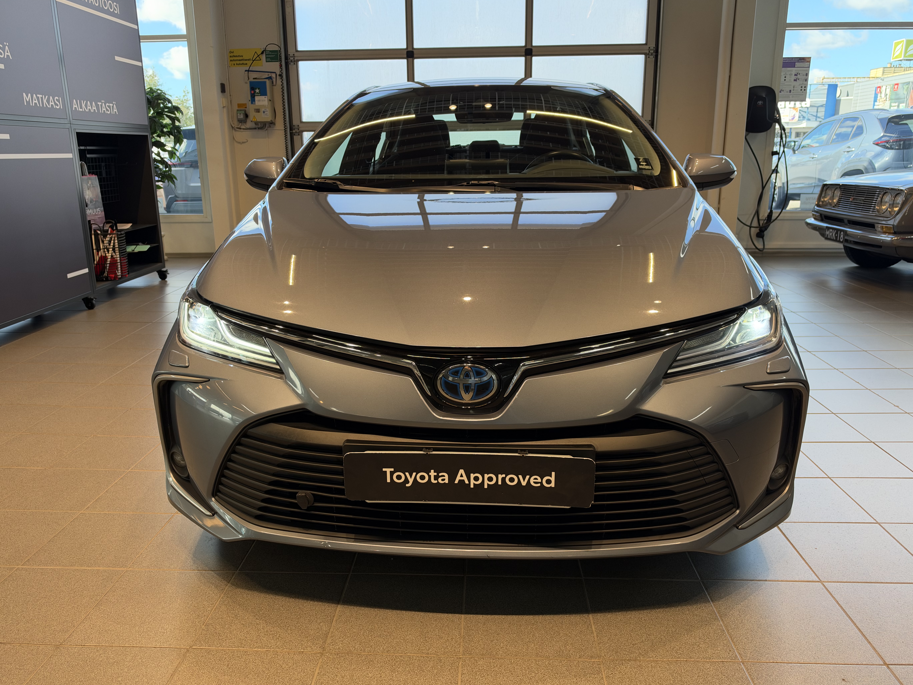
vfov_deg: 54.9
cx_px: 455
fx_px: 659
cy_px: 342
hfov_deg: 69.4
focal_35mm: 25
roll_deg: +1.2
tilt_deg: -14.7
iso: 100
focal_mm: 6.93
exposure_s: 1/194
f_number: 1.8
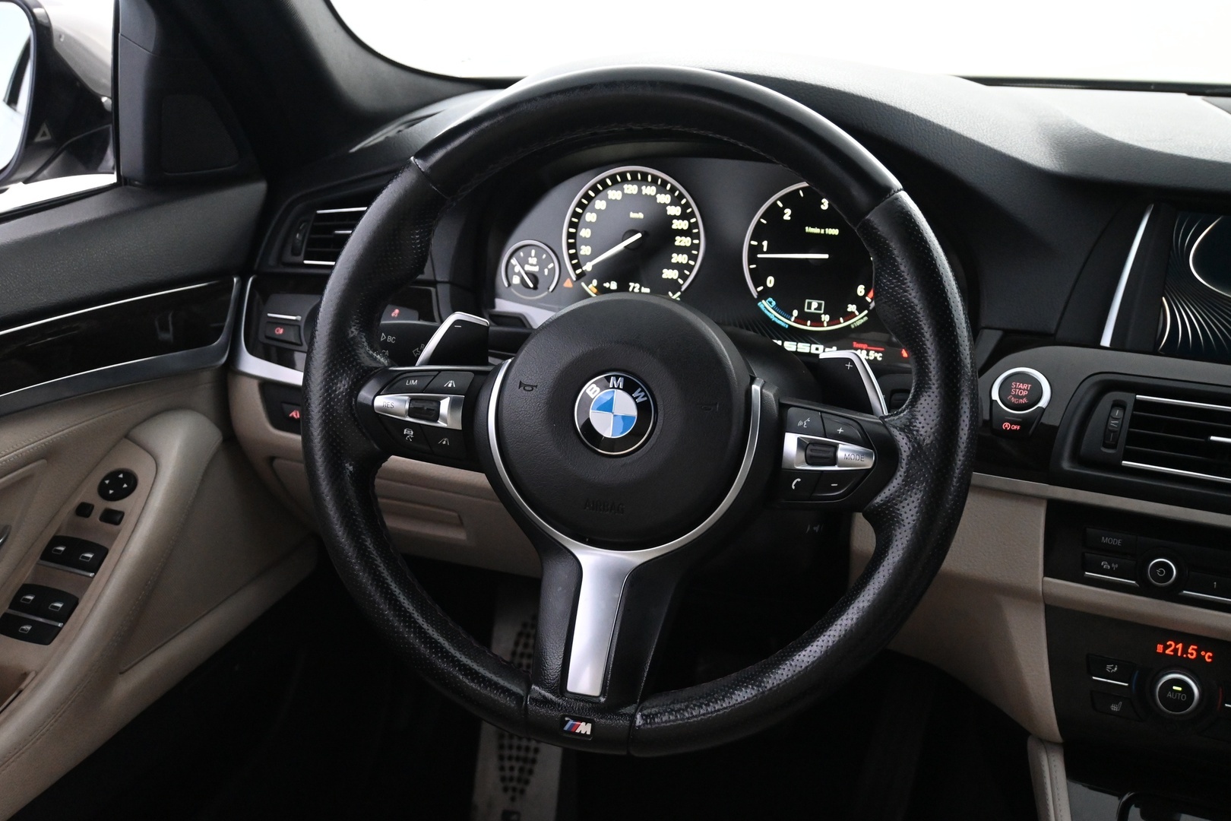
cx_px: 616
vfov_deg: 31.9
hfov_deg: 46.4
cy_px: 410
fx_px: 1436
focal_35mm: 42
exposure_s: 1/60
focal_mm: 28
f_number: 4.5
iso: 4000
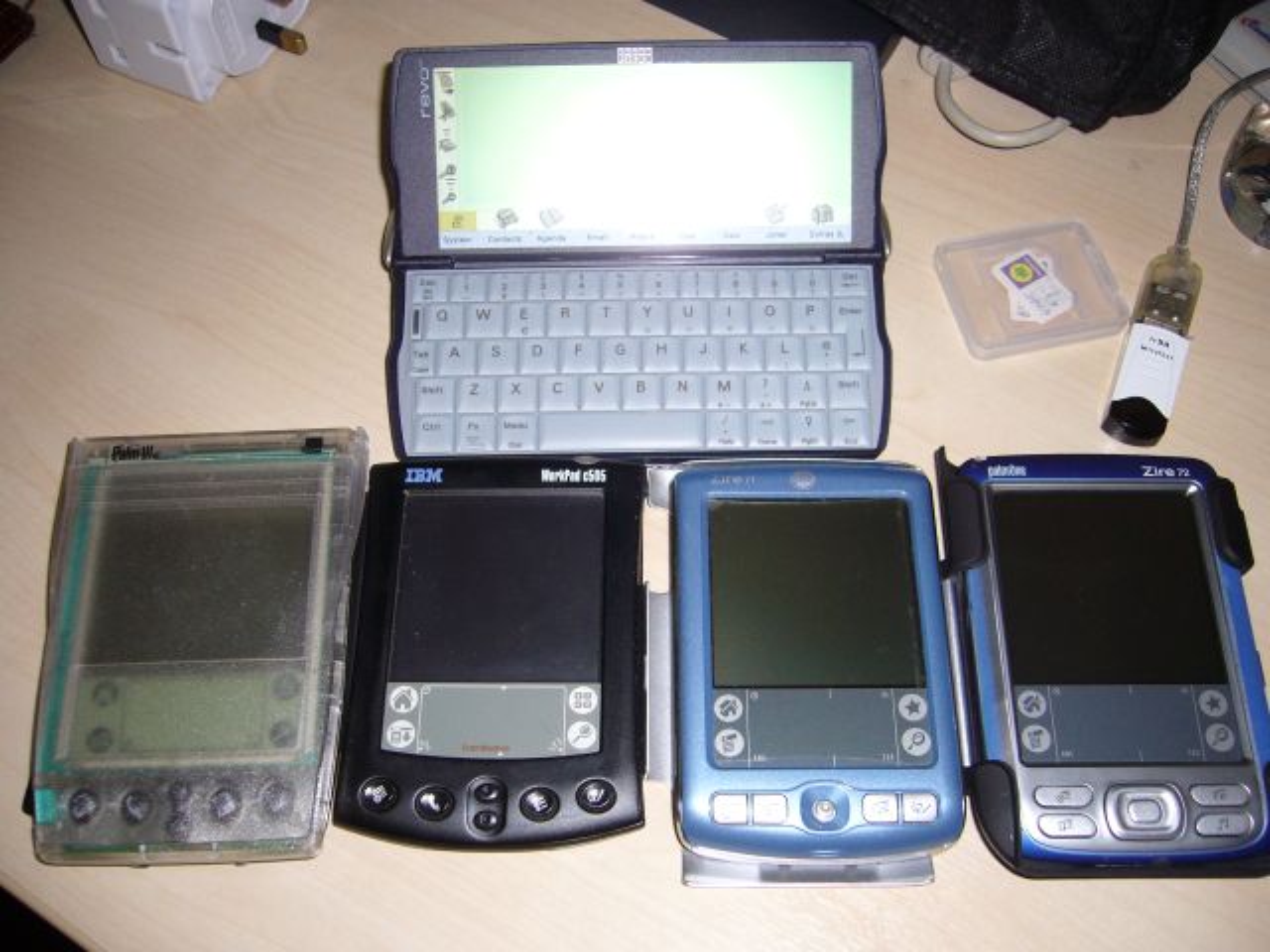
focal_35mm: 35
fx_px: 1284
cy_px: 476
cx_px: 635
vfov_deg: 40.7
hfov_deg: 52.6
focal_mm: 5.8
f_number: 2.8
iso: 100
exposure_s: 1/60
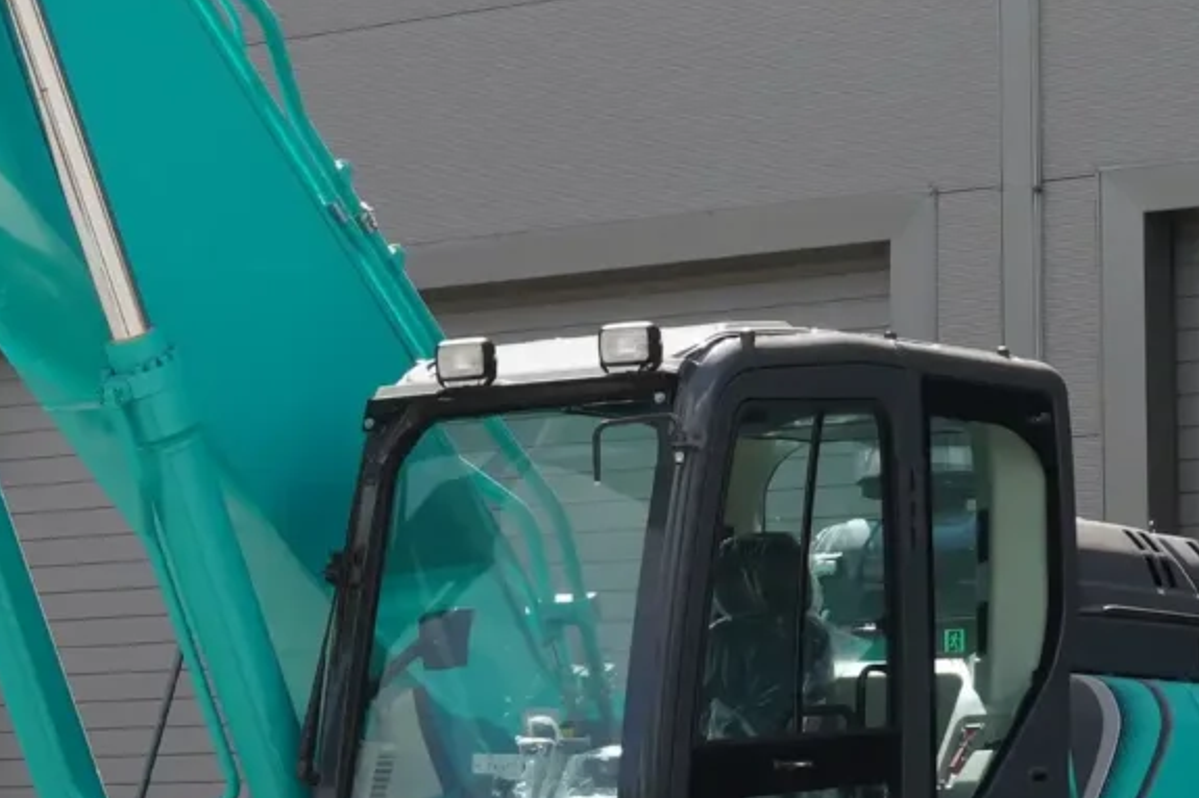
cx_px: -484
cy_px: 510
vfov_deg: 9.3
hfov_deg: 13.3
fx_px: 4894
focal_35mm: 147
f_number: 3.5
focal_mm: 22
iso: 100
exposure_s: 1/250
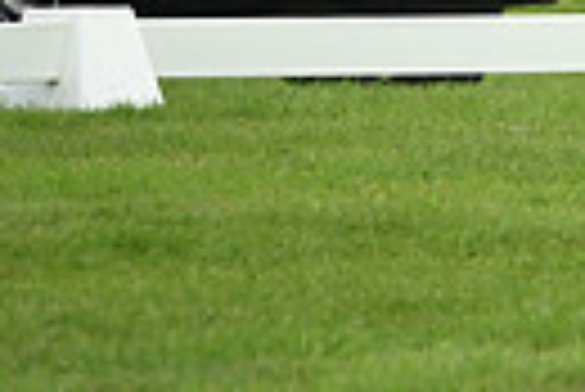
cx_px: 1184
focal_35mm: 1112
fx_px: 18090
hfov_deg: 1.8
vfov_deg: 1.2
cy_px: -466
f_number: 5
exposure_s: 1/1250
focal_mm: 250
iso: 1000
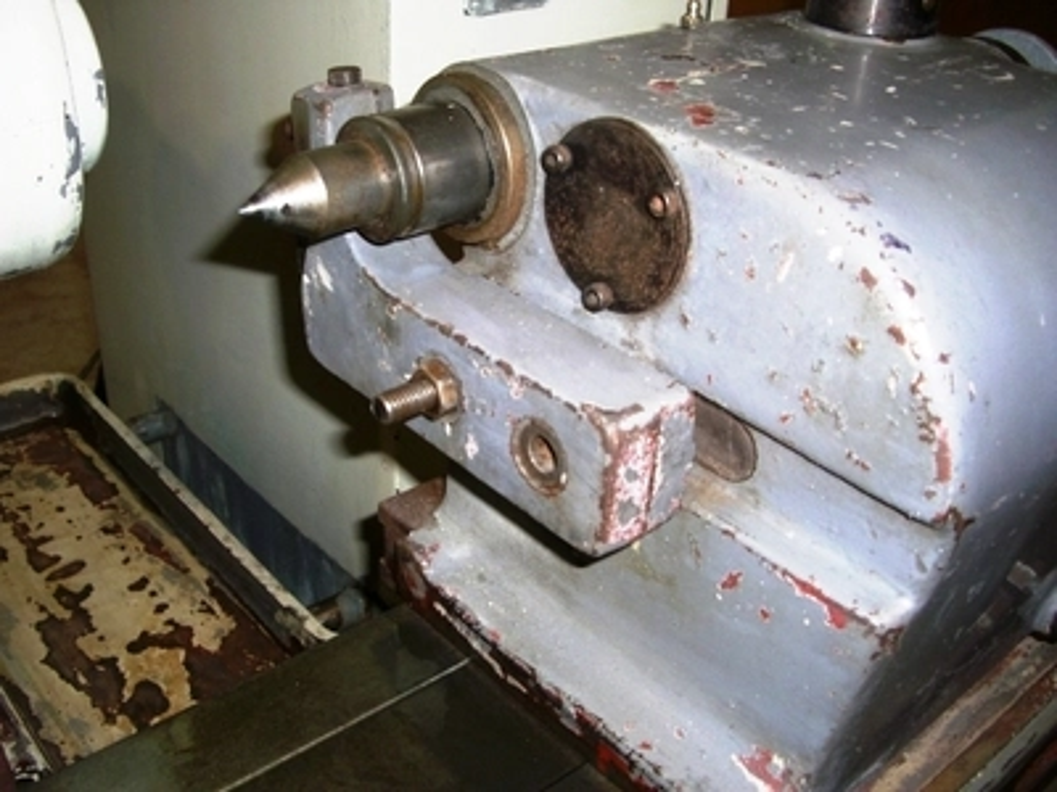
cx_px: 528
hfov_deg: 49.0
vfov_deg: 37.7
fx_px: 1160
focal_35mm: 38
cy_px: 396
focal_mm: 7.9
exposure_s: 1/60
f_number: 2.8
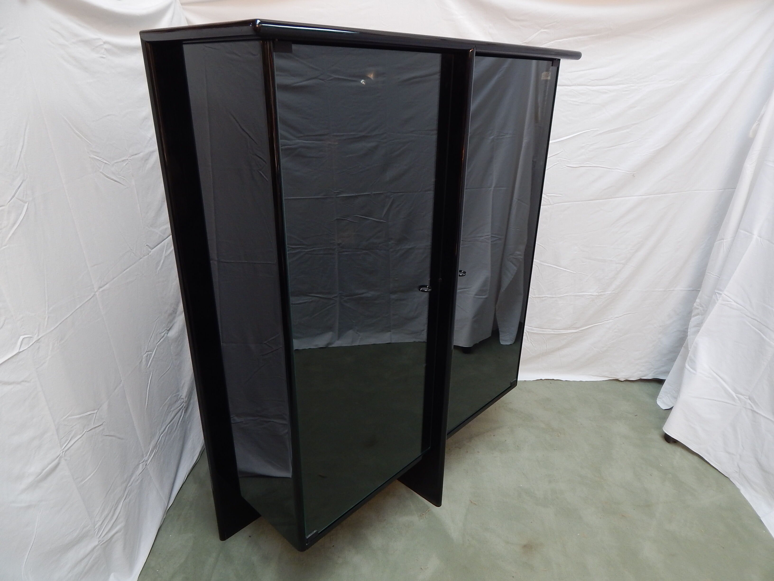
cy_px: 290
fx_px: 492
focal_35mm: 22
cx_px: 387
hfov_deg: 76.4
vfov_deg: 61.1
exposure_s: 1/30
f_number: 3
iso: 140
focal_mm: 4
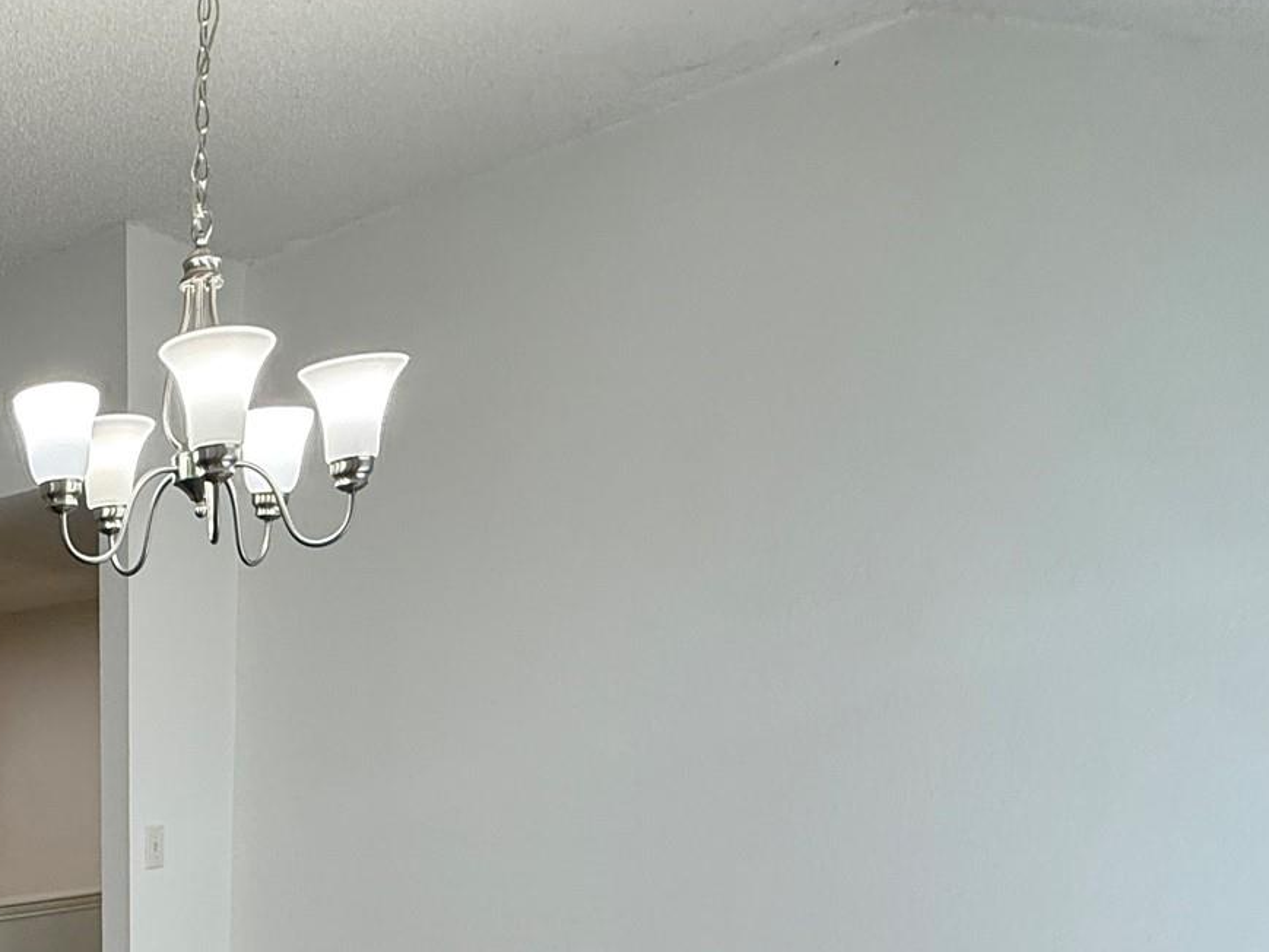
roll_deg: +2.1
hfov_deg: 46.9
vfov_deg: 35.2
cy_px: 1105
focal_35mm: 33
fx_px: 1210
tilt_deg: -15.2
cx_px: 23
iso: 200
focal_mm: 2.22
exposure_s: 1/120
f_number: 2.2
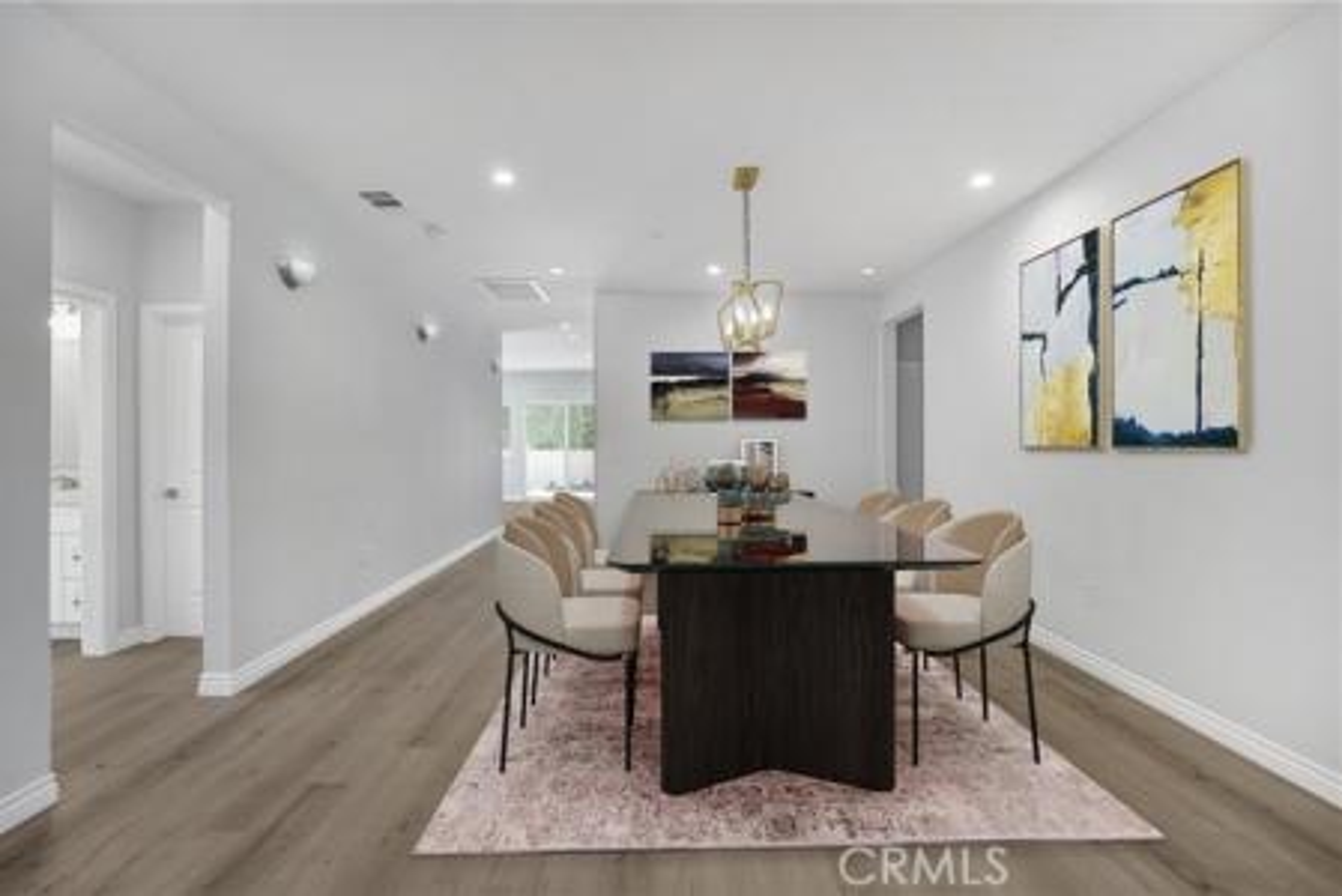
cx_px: 671
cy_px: 448
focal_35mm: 15
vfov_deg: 77.4
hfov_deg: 100.4
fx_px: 560
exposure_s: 1/125
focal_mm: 10
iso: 1000
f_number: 5.6
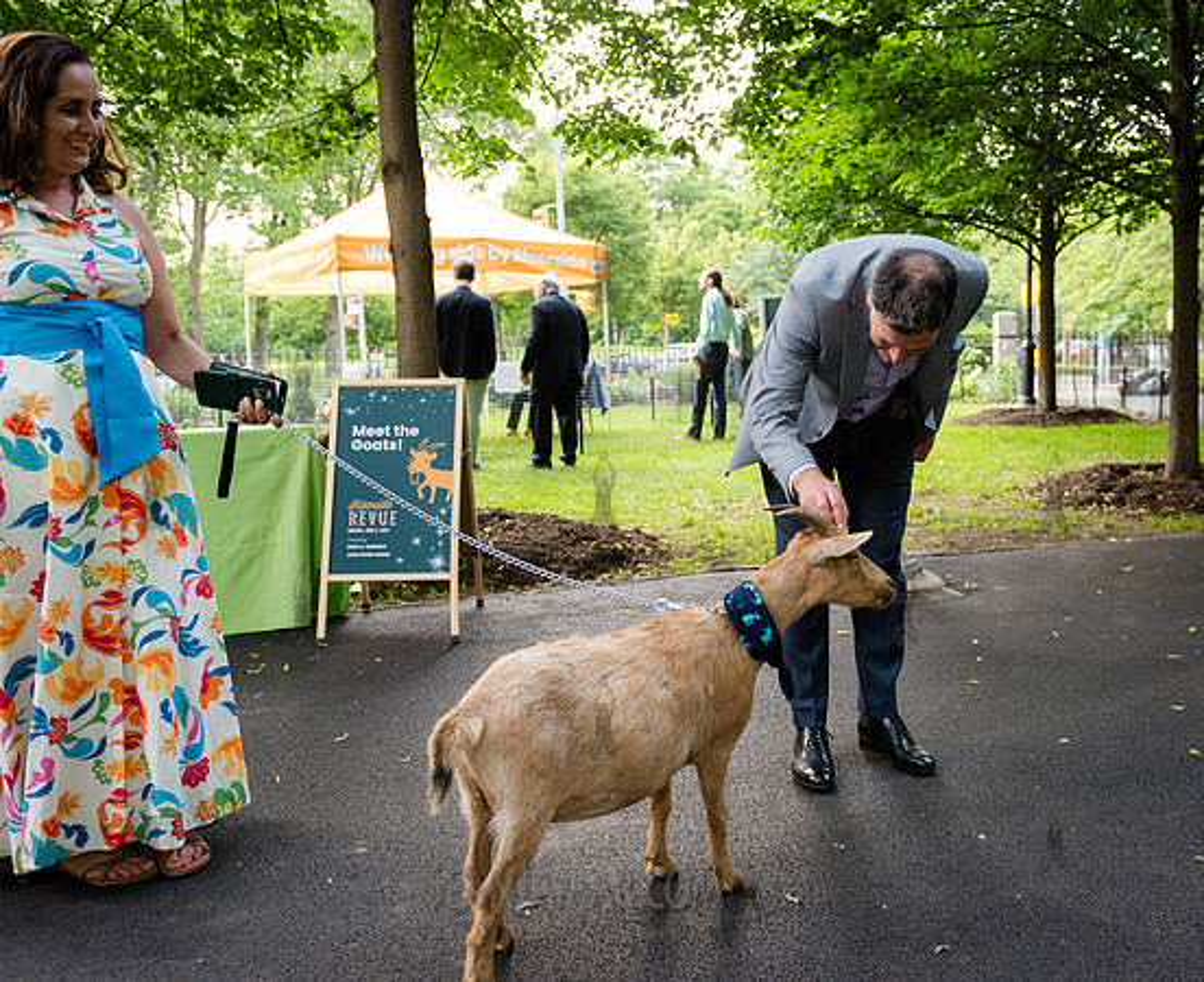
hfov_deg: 51.6
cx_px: 762
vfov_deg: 43.6
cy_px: 474
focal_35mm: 34
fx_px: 1227
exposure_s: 1/250
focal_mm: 29
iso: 1000
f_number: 3.2
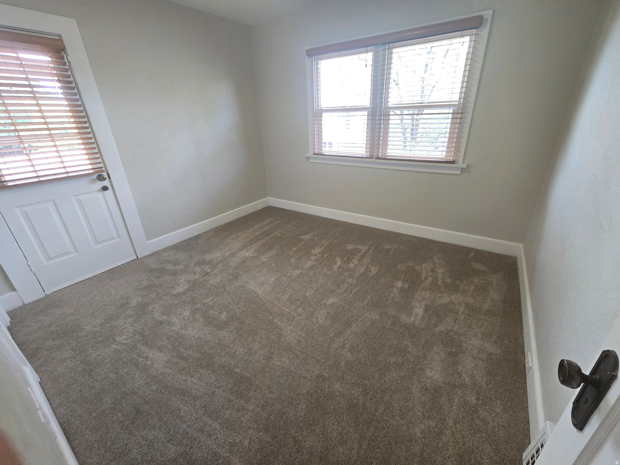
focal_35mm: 13
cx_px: 310
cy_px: 232
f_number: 2.2
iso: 200
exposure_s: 1/60
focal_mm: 2.2
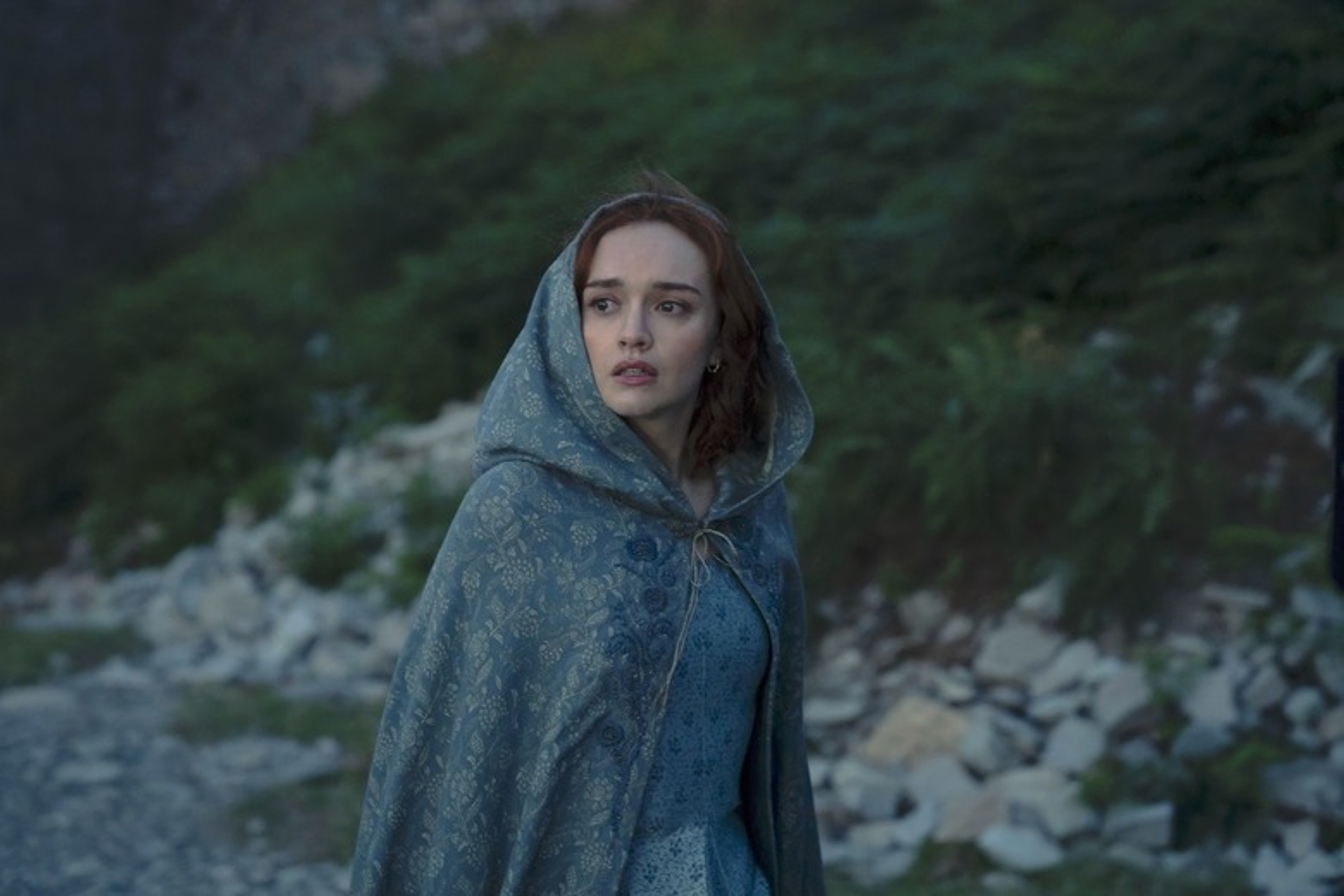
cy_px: 448
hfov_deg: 28.8
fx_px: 2613
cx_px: 672
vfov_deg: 19.5
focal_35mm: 70
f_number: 2.8
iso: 4000
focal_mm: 70
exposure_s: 1/500
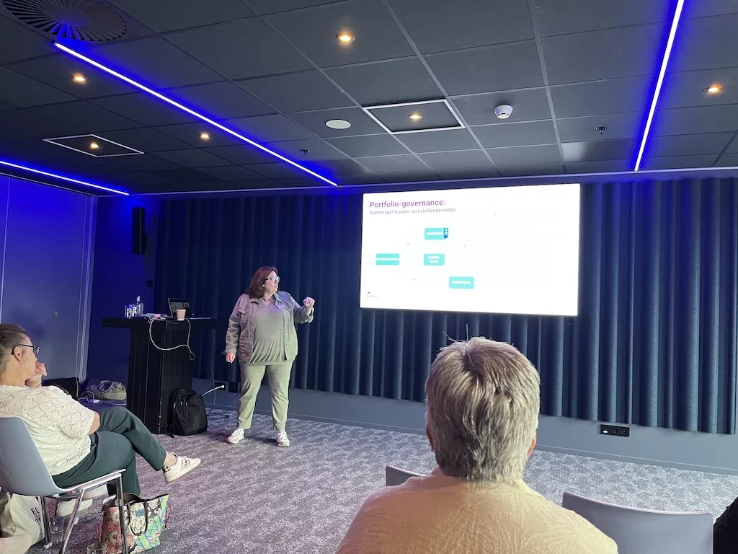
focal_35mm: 26
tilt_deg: +2.7
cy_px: 277
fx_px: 554
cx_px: 369
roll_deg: -2.5
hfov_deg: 67.3
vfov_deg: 53.1
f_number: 1.6
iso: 320
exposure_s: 1/60
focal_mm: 5.1
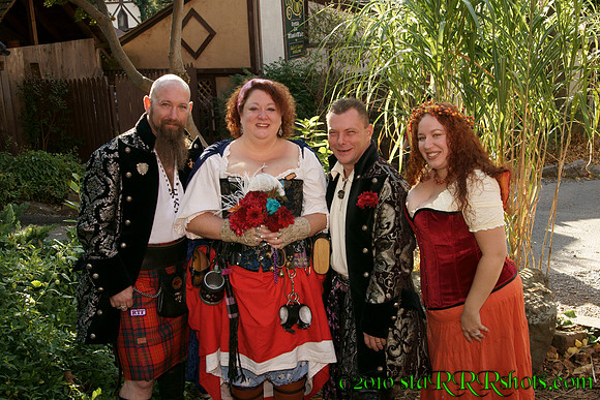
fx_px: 700
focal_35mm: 42
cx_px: 300
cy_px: 200
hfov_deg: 46.4
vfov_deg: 31.9
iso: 400
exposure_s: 1/160
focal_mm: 28
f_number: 7.1
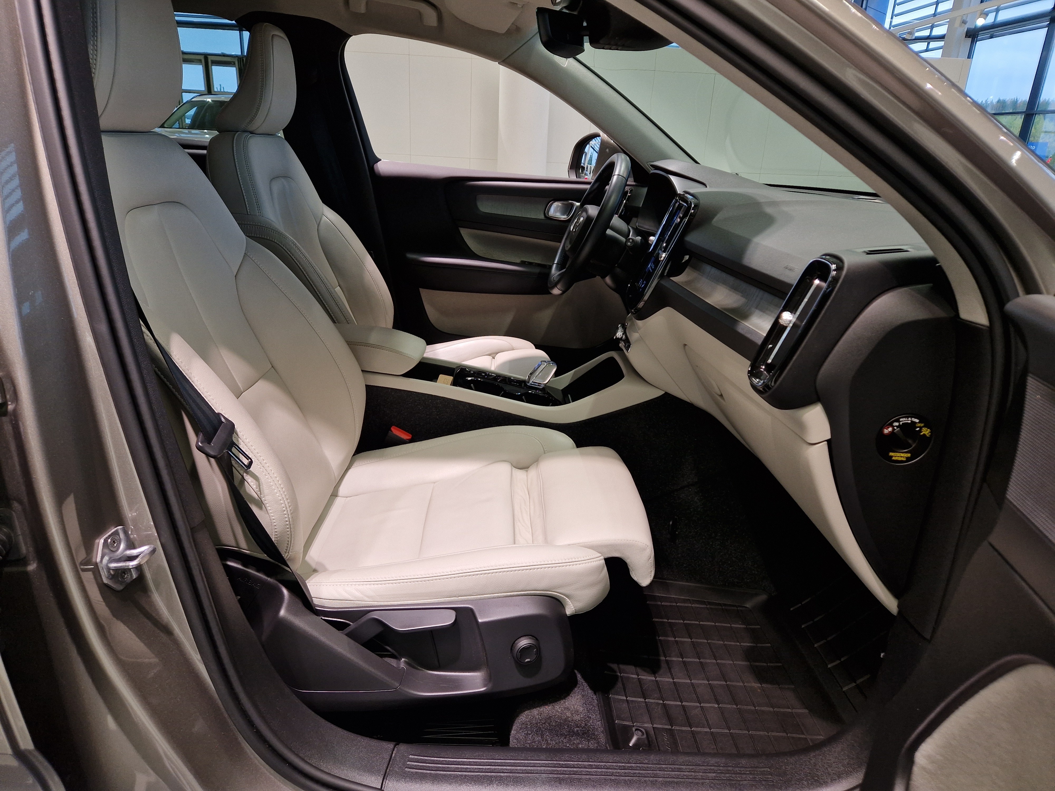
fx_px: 701
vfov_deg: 58.9
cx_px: 528
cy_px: 396
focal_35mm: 23
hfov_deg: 73.9
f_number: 1.8
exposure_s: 1/295
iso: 50
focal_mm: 5.4
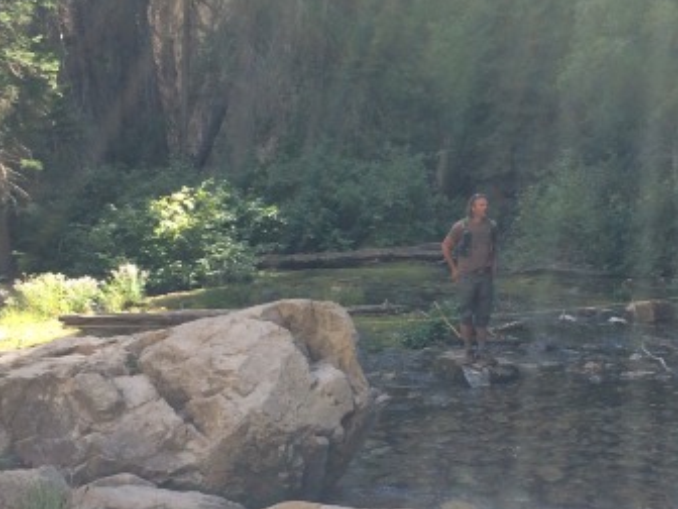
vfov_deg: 21.3
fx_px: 1351
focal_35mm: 69
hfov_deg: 28.0
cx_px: 440
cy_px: 275
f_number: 2.2
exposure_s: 1/233
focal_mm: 4.15
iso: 32
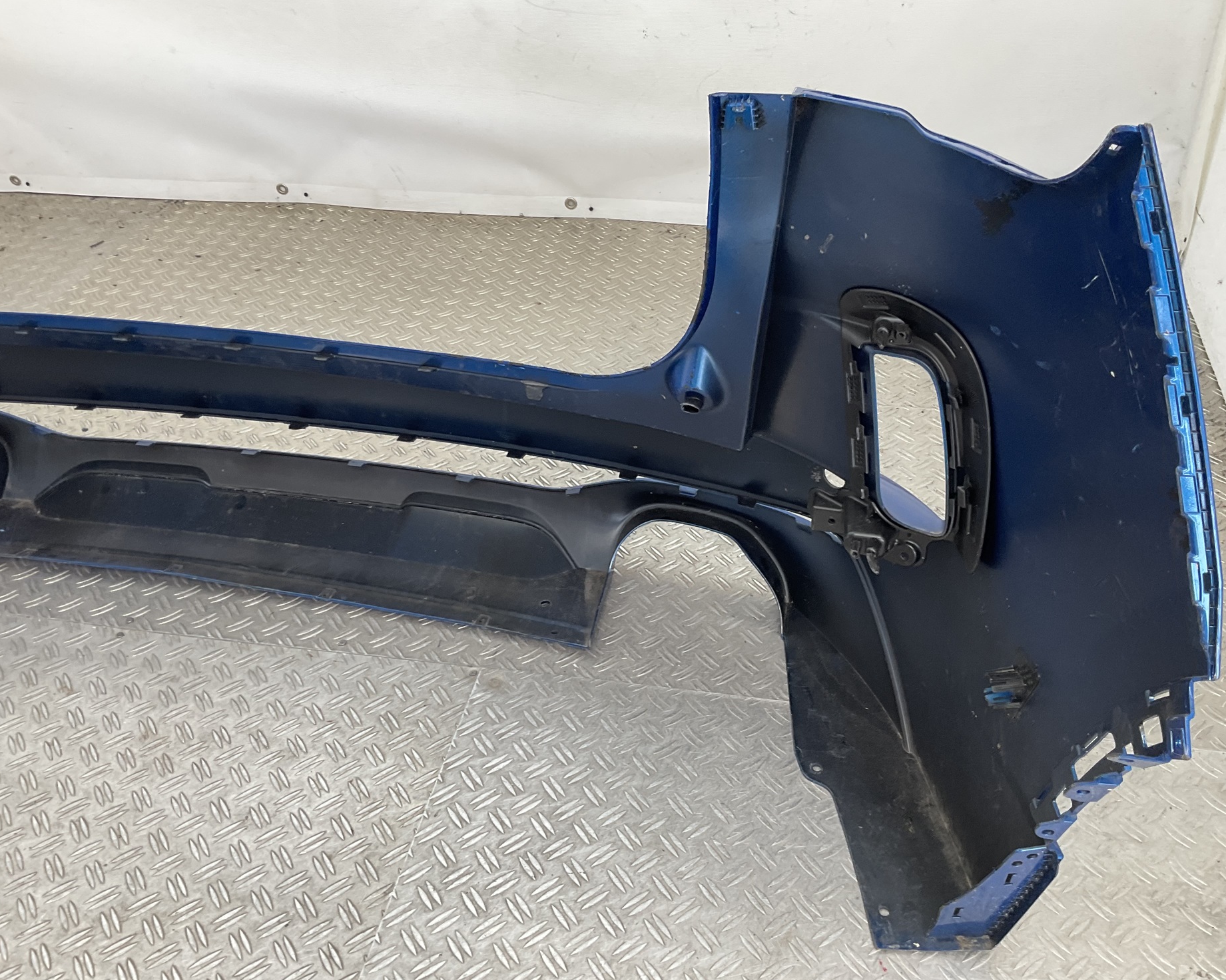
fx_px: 1125
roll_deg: +1.5
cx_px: 632
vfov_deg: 47.1
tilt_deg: -38.2
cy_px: 497
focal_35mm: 31
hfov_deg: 57.2
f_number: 1.8
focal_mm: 3
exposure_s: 1/120
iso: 32
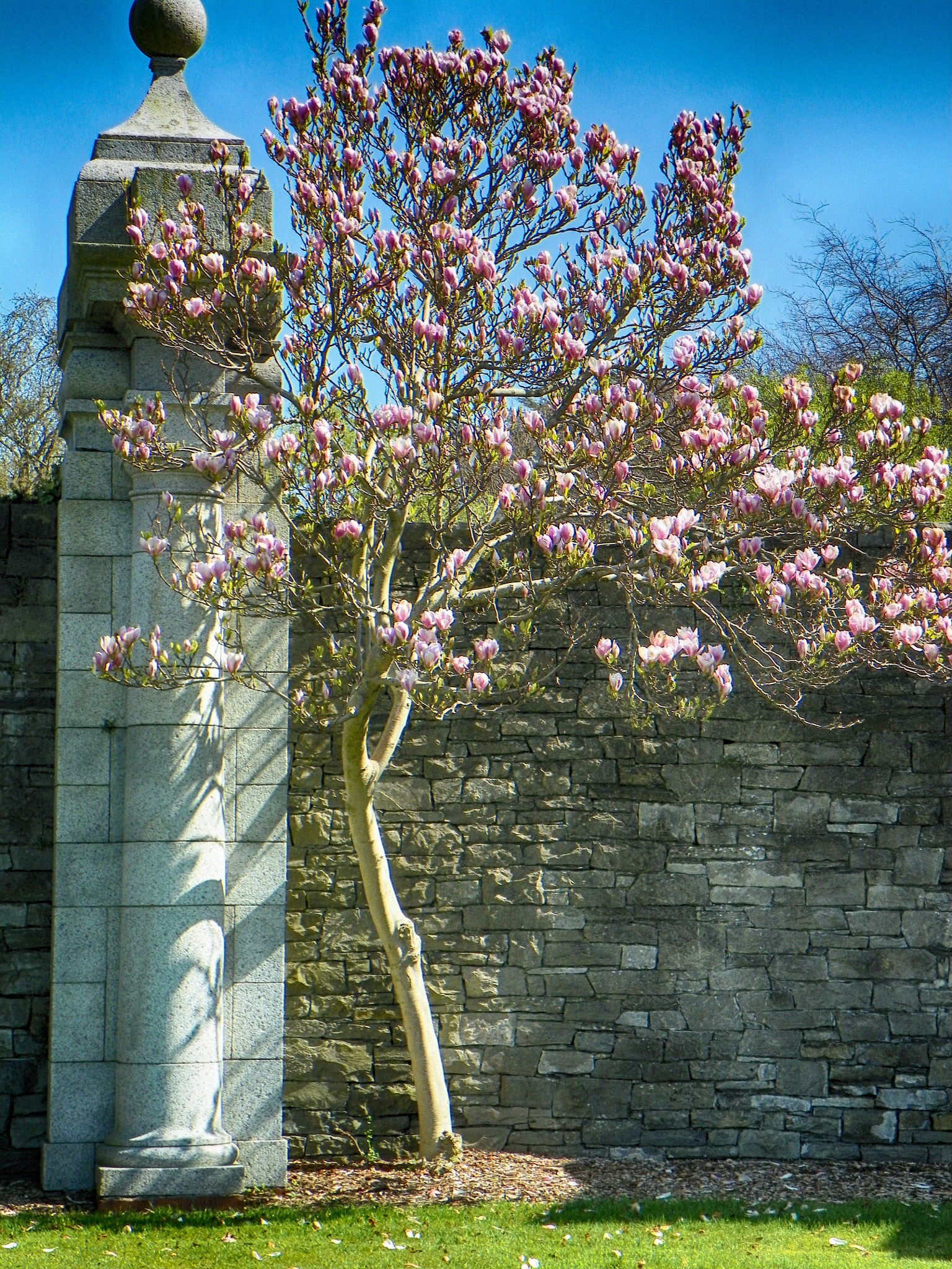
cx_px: 476
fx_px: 3777
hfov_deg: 14.4
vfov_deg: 19.1
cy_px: 634
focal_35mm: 103
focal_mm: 18.3
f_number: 4
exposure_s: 1/400
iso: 64
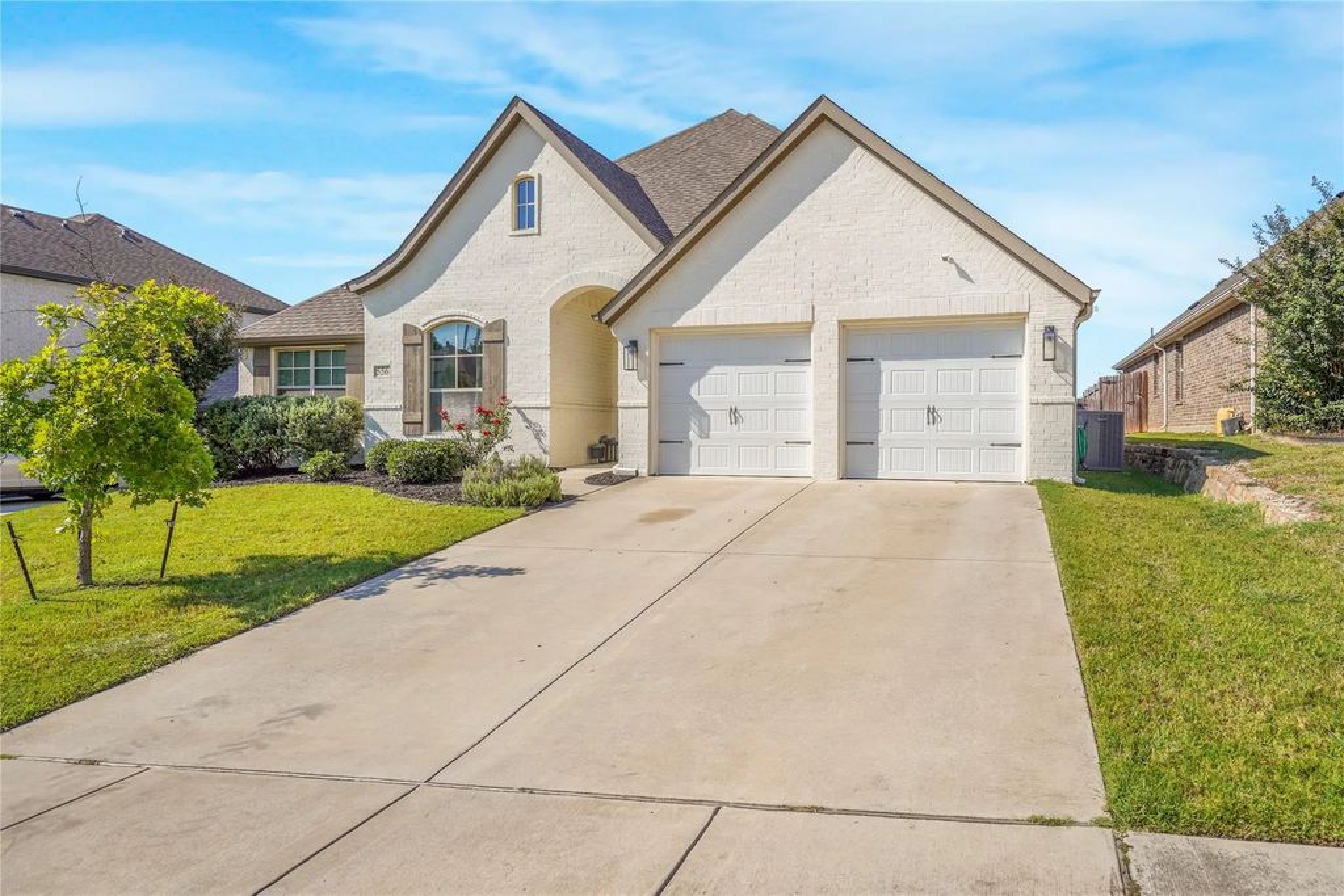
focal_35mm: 21
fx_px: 784
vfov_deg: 59.5
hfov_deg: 81.2
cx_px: 672
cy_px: 448
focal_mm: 21
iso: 100
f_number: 8
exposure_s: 1/320
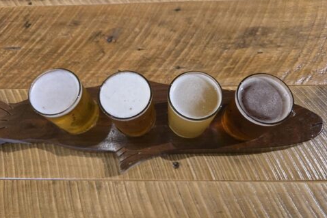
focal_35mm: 25
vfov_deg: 51.3
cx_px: 158
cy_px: 101
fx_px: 227
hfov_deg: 71.5
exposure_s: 1/60
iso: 800
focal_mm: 6.3
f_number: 1.7
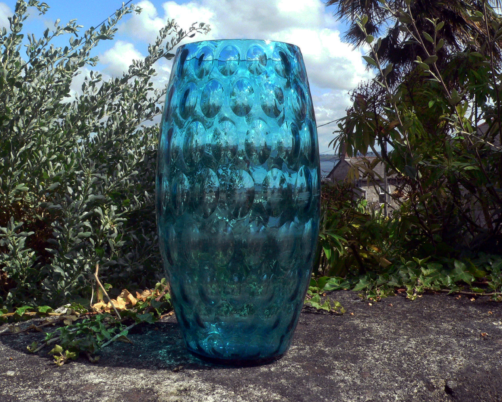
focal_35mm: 38
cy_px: 198
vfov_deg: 39.2
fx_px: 565
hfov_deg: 47.9
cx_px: 235
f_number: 6.5
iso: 400
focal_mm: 6
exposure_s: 1/1000
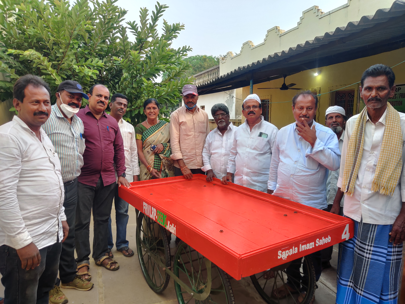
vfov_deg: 51.4
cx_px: 202
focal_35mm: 27
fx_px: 316
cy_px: 152
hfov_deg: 65.3
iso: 160
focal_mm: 4.75
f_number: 1.75
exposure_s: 1/50
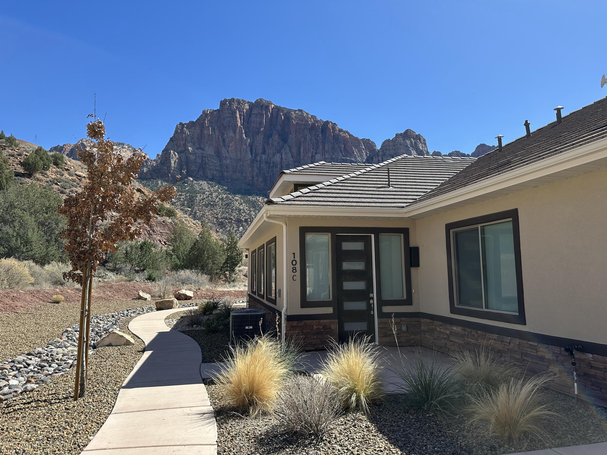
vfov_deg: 56.8
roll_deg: +1.3
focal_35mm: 24
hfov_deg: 71.6
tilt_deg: +6.6
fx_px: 421
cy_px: 228
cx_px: 304
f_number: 1.78
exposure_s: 1/2882
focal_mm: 6.86
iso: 80
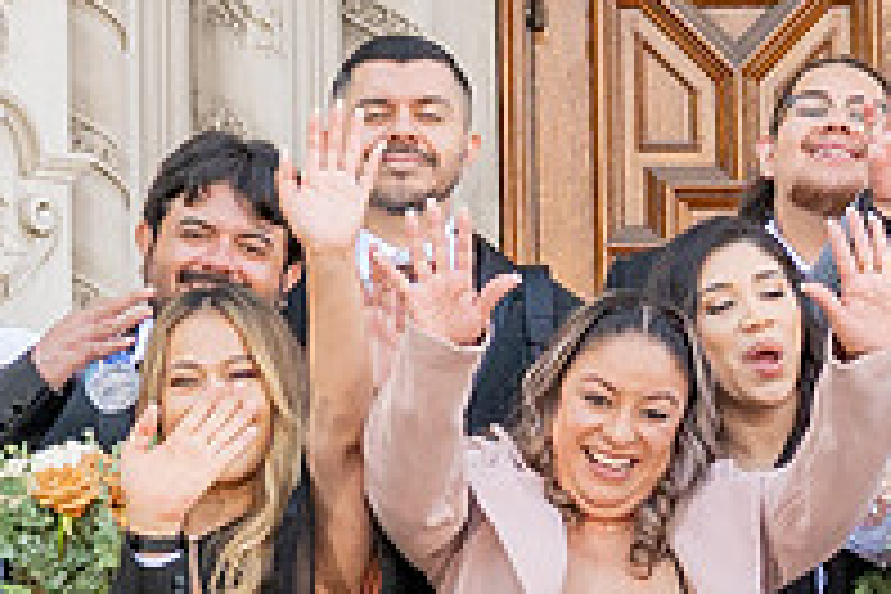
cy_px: 494
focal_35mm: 264
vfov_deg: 5.2
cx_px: 1097
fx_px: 6533
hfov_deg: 7.7
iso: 400
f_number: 5.6
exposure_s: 1/200
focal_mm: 24
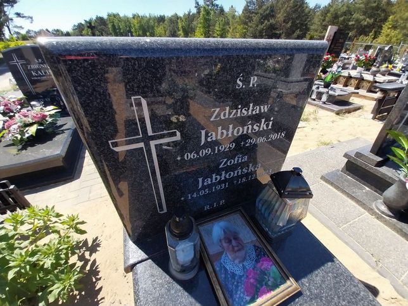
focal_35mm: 13
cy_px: 153
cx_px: 204
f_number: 2.2
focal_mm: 1.13
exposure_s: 1/720
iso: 64
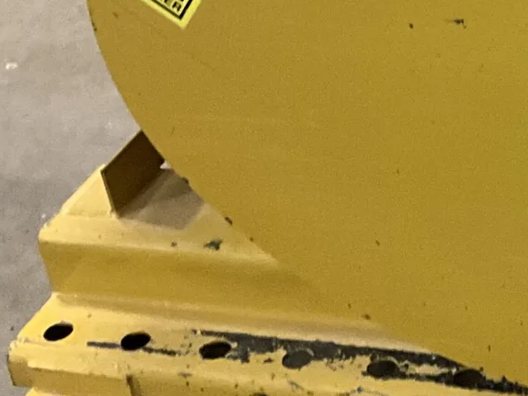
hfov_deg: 18.2
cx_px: 682
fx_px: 1541
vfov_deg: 14.5
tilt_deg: -29.0
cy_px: 24
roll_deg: +4.4
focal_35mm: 101
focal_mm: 3
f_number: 1.8
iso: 400
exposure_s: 1/30
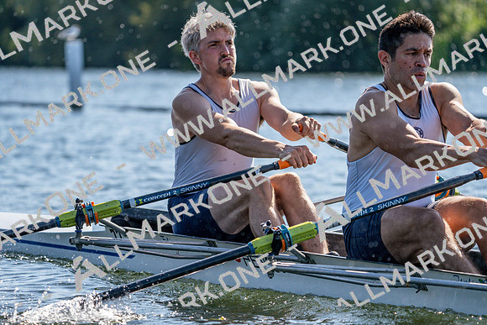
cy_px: 162
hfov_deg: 8.2
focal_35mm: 252
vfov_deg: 5.5
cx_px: 244
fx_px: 3410
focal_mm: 252
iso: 320
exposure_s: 1/1600
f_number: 5.6
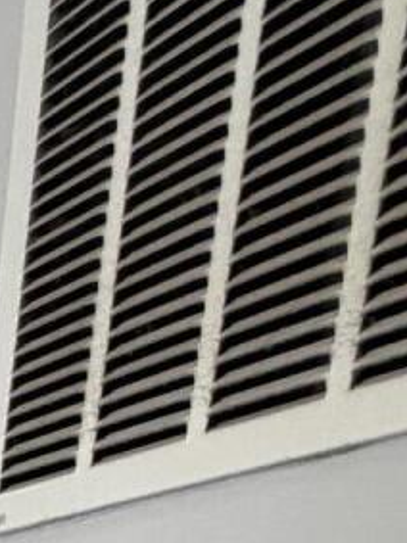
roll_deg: +1.0
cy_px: 1157
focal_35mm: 99
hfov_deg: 11.0
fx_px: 1553
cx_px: -731
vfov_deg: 15.1
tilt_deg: -10.3
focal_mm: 2.22
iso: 250
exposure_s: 1/120
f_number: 2.2
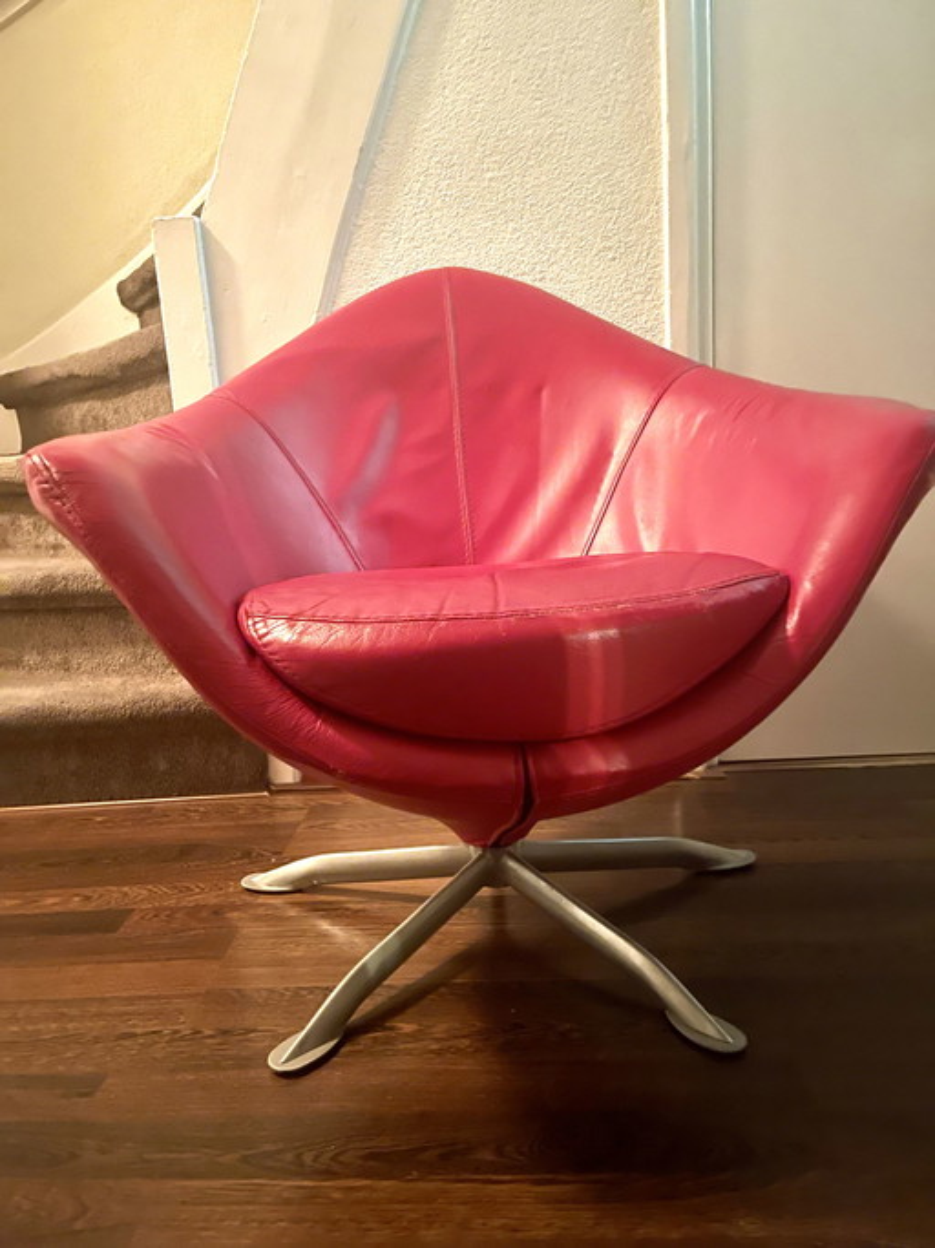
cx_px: 468
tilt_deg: -10.8
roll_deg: +2.9
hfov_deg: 53.0
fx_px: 937
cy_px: 624
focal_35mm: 26
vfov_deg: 67.3
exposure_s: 1/9
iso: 800
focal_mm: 5.1
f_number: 1.6
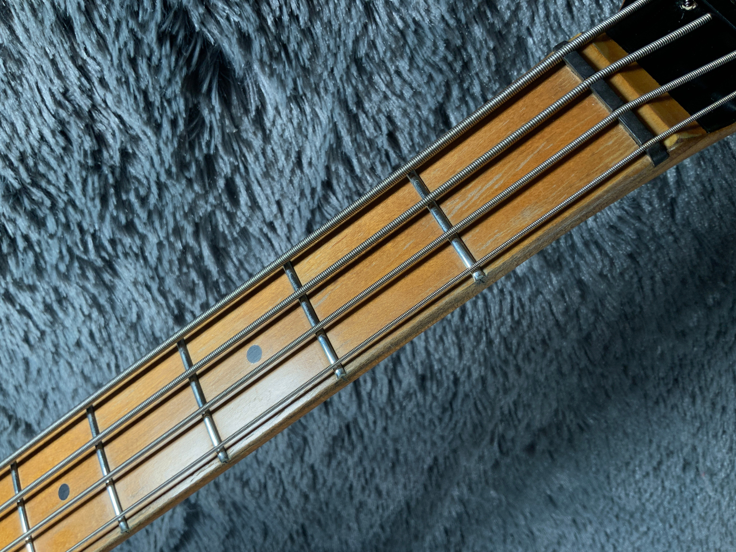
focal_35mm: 29
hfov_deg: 61.7
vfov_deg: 48.2
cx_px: 368
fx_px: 617
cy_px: 276
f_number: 1.8
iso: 25
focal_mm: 3
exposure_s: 1/104
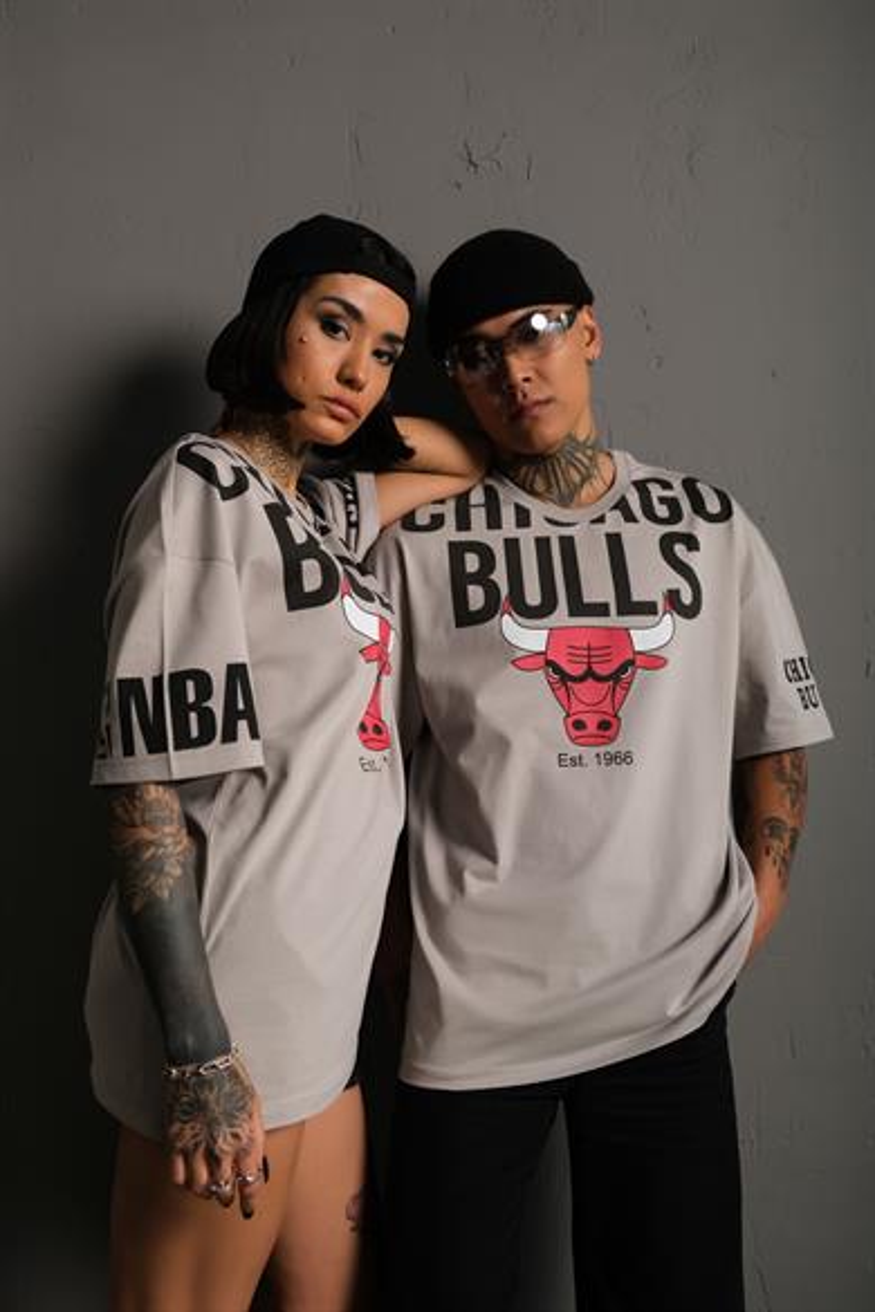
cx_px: 438
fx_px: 1203
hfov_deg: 40.0
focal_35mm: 33
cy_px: 656
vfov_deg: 57.2
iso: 160
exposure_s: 1/160
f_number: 5
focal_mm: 22.3
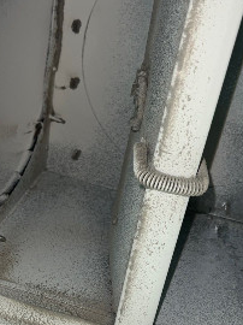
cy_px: 229
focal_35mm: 48
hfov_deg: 30.2
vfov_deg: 39.0
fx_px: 450
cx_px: 129
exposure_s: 1/120
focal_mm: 4.2
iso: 32
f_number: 2.2
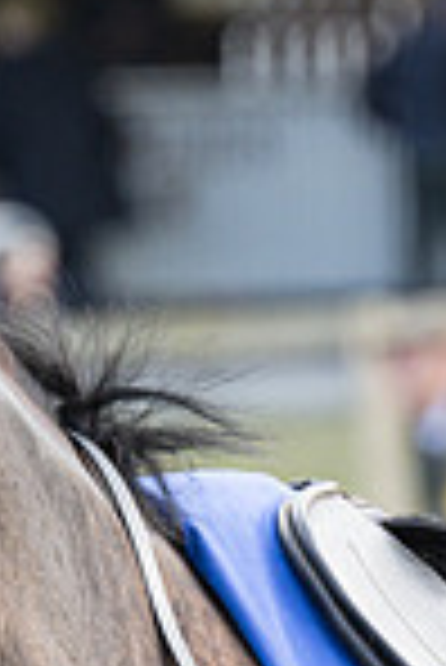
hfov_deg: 2.2
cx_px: 463
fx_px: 11494
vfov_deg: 3.3
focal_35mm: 620
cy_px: 806
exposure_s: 1/800
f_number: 2.8
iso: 400
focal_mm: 91
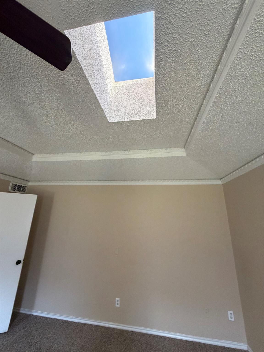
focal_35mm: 14
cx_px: 132
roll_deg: +0.0
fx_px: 142
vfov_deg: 102.1
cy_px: 176
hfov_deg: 85.7
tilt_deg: +17.1
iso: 320
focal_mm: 2.22
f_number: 2.2
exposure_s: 1/121
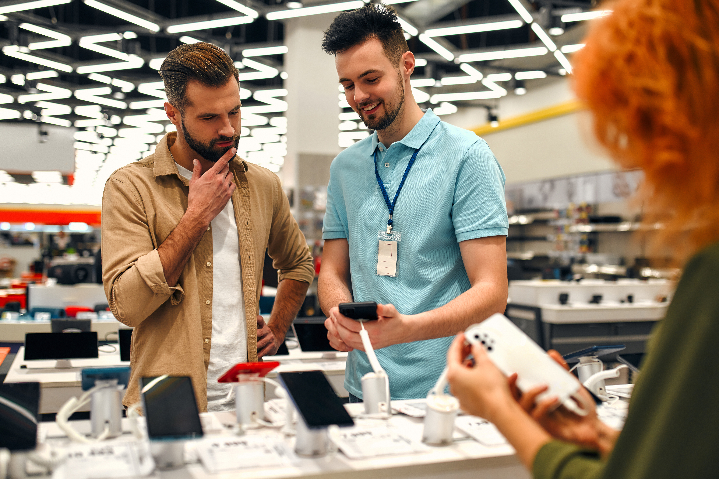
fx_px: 819
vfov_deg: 32.6
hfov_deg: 47.4
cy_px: 239
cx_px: 364
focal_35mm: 41
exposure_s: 1/500
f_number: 1.8
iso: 400
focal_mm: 35
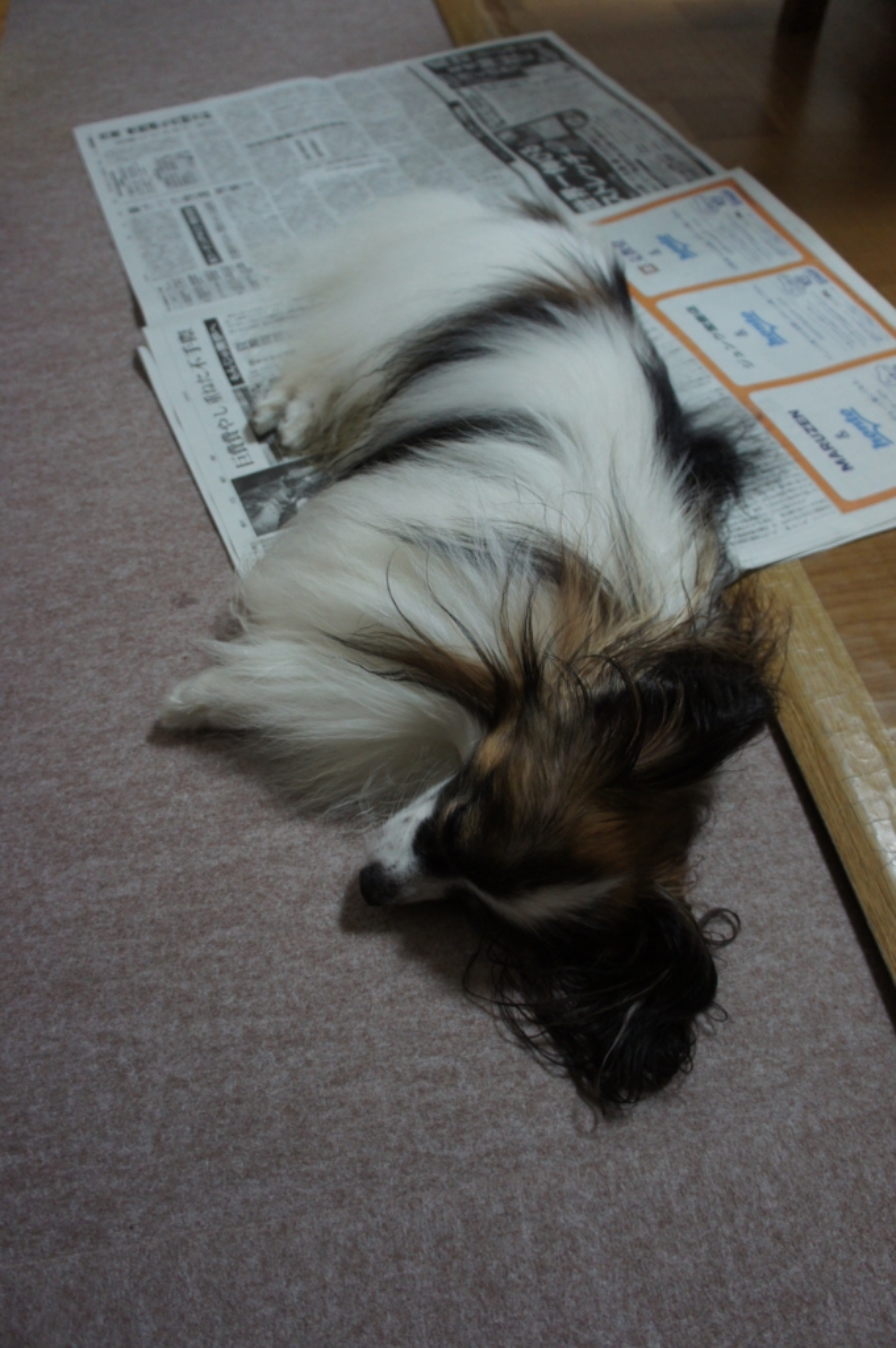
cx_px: 448
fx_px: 1010
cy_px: 674
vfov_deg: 67.4
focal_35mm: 27
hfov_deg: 47.9
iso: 800
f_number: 3.5
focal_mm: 18
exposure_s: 1/30
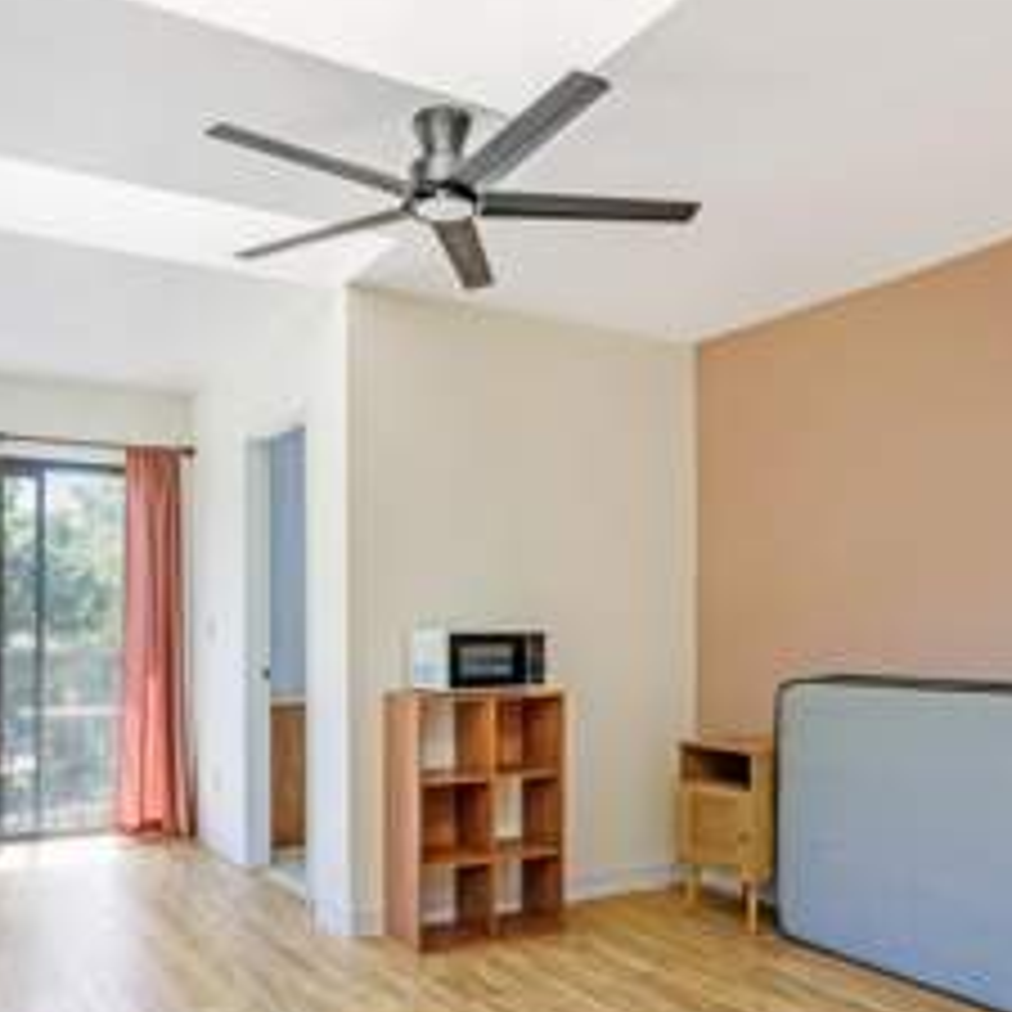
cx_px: 414
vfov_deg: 53.4
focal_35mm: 30
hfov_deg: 53.9
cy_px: 648
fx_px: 989
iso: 250
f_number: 9
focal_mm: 11
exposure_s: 1/640
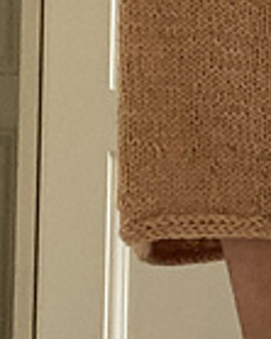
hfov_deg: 10.6
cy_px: -71
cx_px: 513
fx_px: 1355
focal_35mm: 135
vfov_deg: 13.9
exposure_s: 1/60
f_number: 2.2
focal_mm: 2.71
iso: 250
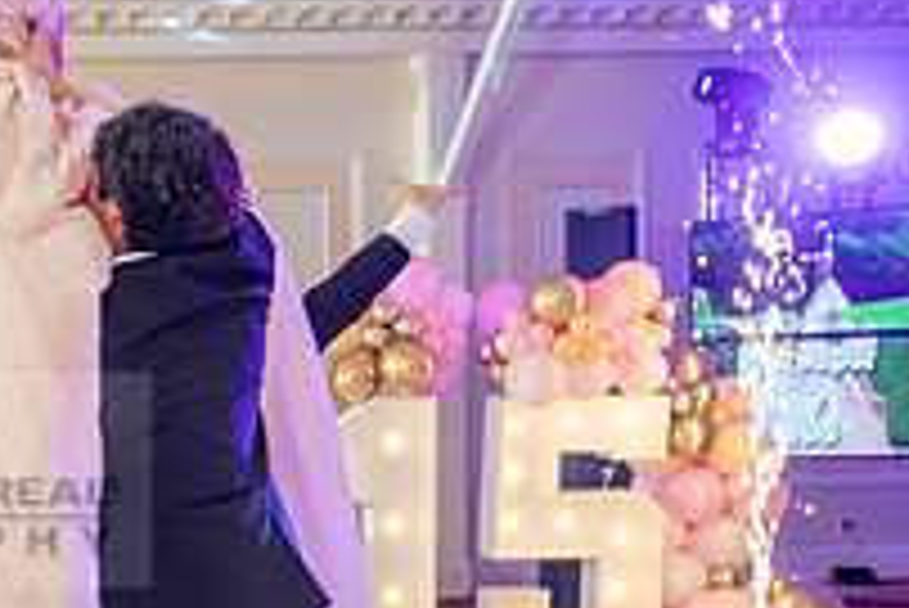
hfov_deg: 25.6
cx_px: -230
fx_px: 1743
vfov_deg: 19.6
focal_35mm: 69
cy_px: 480
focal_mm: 24
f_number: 2.8
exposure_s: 1/100
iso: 400
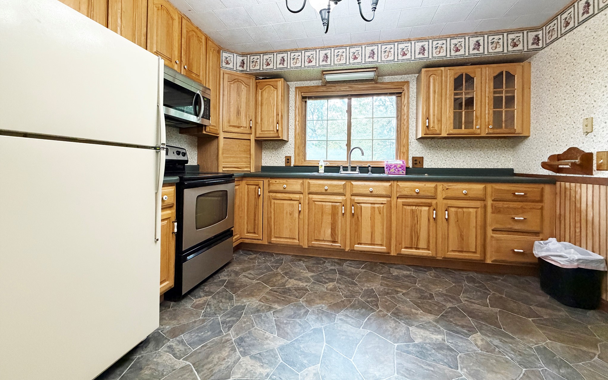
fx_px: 249
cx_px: 306
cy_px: 162
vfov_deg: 74.4
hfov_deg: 101.5
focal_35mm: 15
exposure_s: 1/60
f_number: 2.2
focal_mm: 2.22
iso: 640
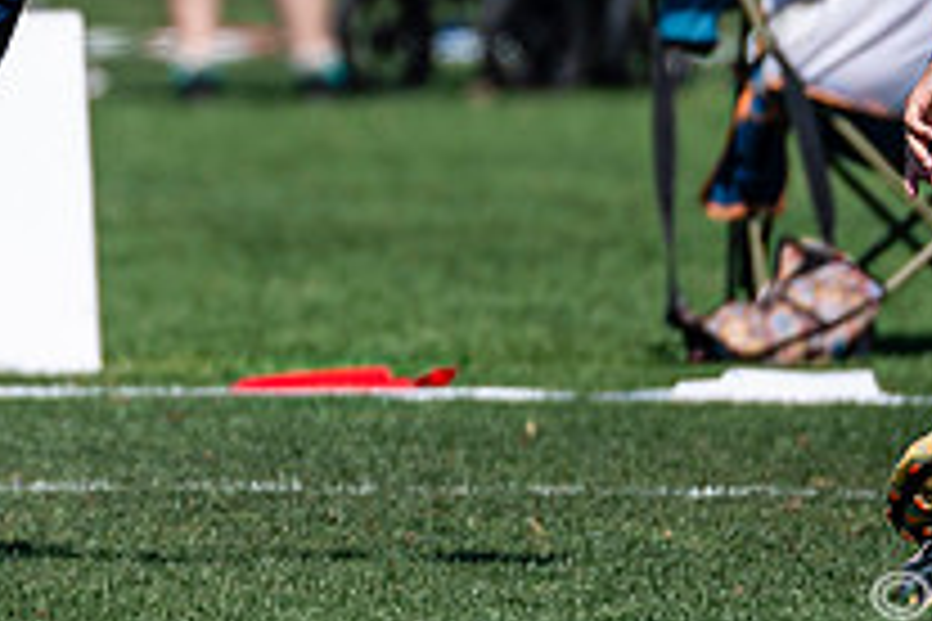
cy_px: -56
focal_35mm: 1709
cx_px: 153
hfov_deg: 1.2
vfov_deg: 0.8
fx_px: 44241
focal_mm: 300
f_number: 3.2
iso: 100
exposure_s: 1/2500
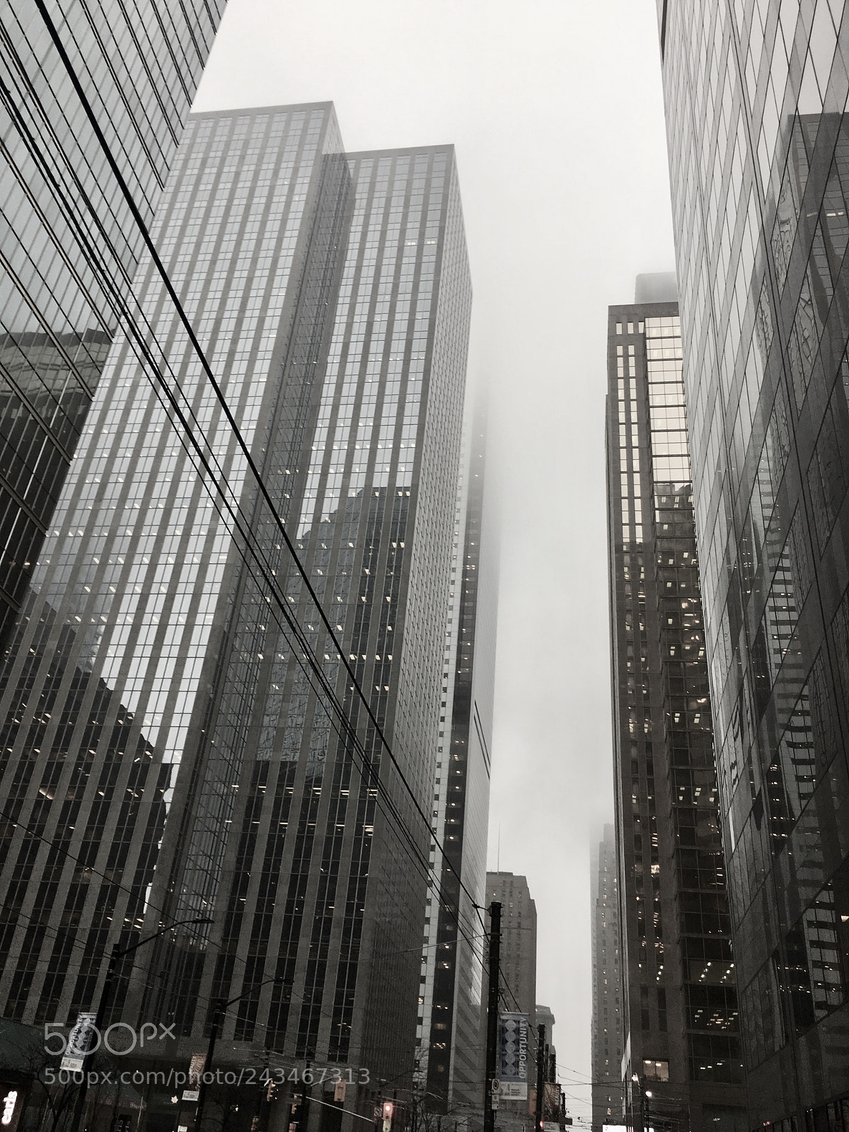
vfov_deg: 61.7
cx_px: 424
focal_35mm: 29
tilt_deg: +32.1
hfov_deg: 48.2
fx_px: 948
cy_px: 566
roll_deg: -5.9
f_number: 2.2
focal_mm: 4.15
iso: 25
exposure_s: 1/60
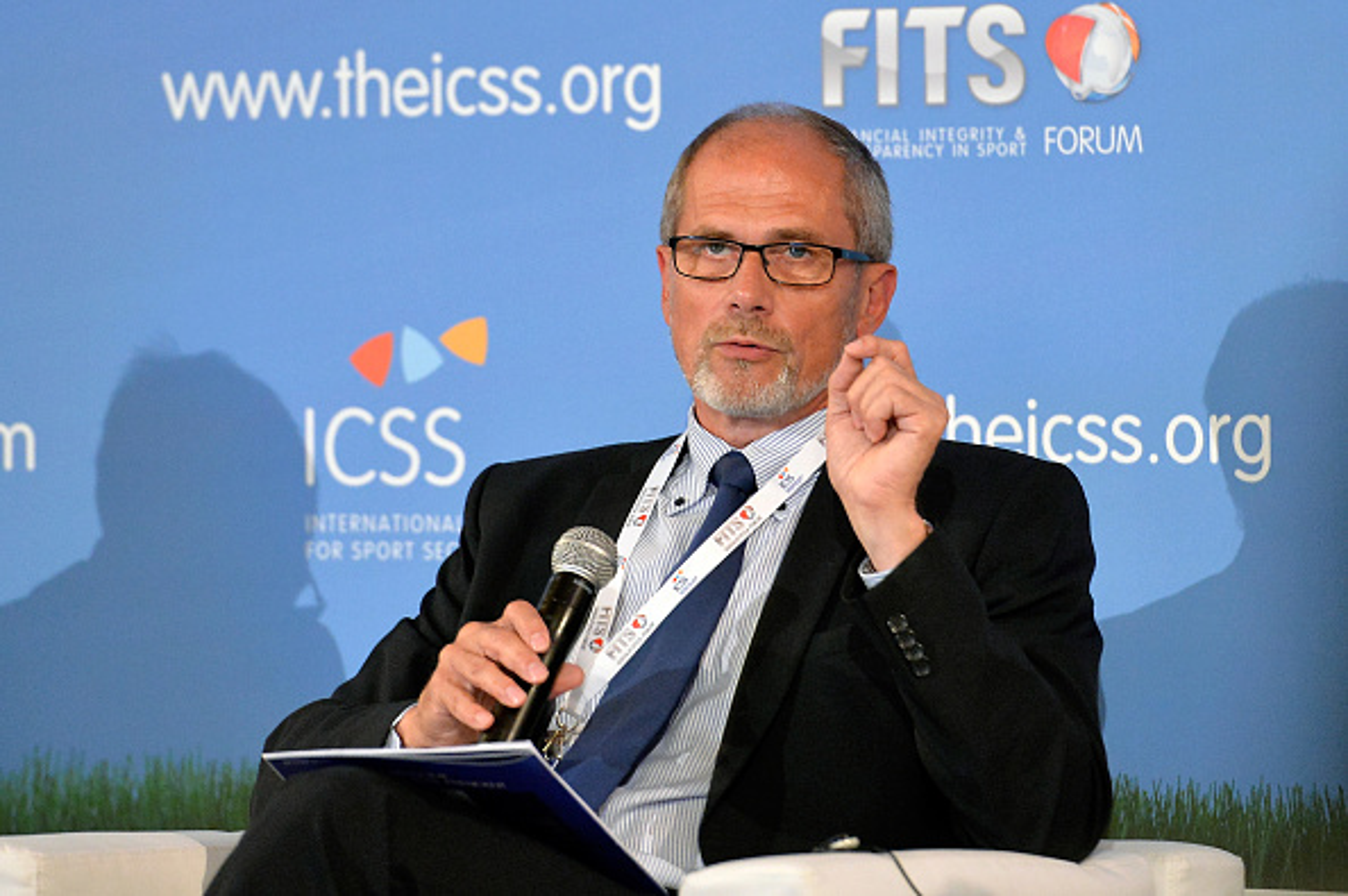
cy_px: 448
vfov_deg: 6.9
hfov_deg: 10.3
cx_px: 674
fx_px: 7482
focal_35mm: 200
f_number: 3.5
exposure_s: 1/160
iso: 4000
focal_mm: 200
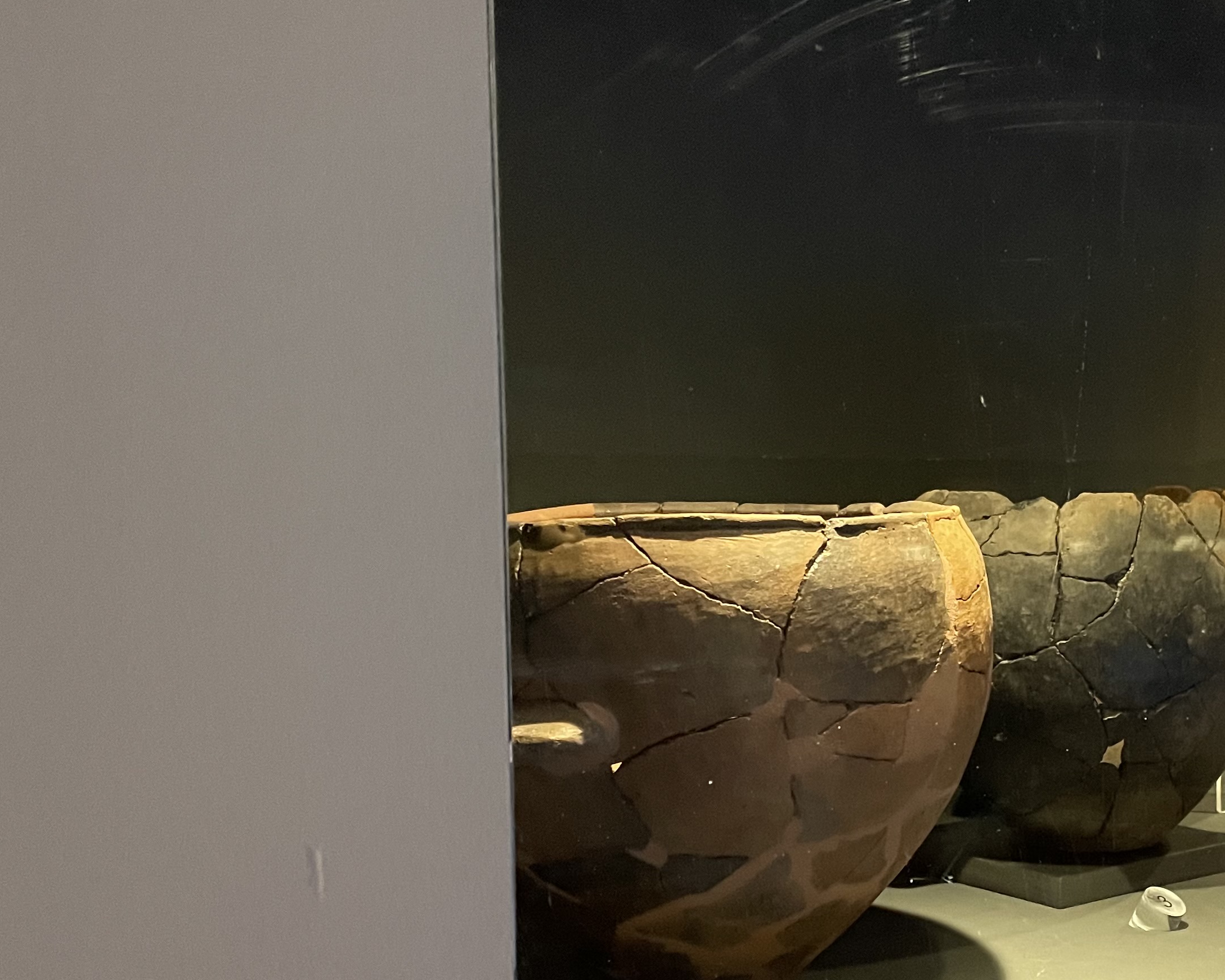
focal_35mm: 47
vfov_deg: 31.8
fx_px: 1704
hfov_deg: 38.0
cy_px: 651
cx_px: 993
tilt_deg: -5.1
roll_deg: +0.2
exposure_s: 1/25
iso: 800
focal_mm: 4.2
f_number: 1.6
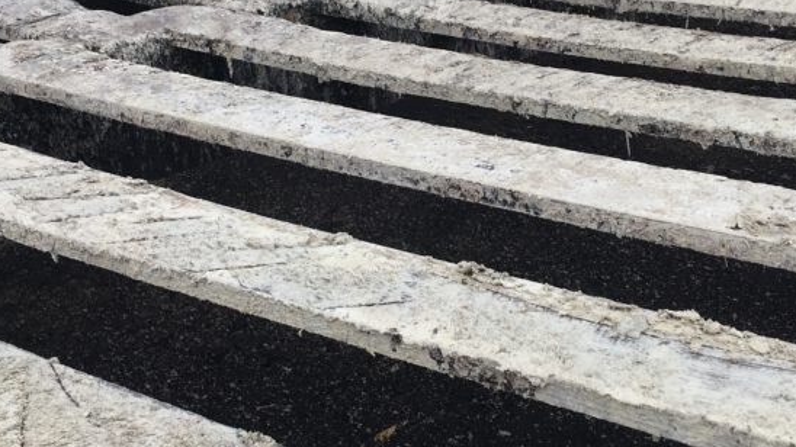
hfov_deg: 35.5
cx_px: 411
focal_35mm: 59
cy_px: 99
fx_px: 1245
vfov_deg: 20.2
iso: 25
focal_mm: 4.15
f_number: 2.2
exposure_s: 1/405
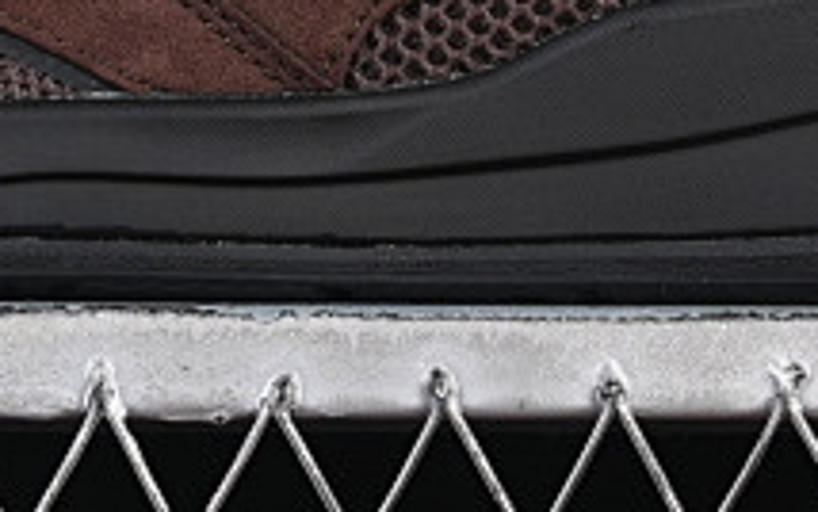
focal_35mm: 286
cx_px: 260
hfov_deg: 7.3
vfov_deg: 4.6
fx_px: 6379
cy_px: -334
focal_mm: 50
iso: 160
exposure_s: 1/60
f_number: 6.3
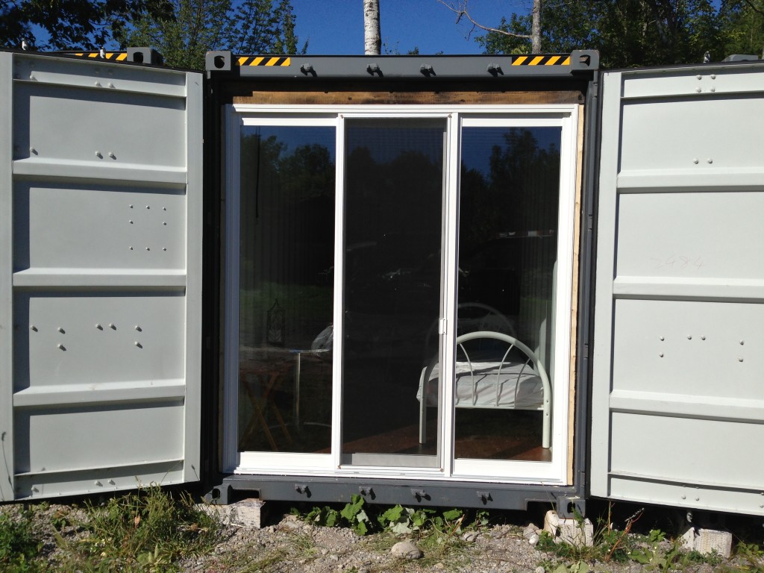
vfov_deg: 42.9
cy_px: 286
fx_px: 728
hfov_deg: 55.4
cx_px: 382
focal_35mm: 33
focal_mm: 4.13
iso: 50
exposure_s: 1/2584
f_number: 2.4
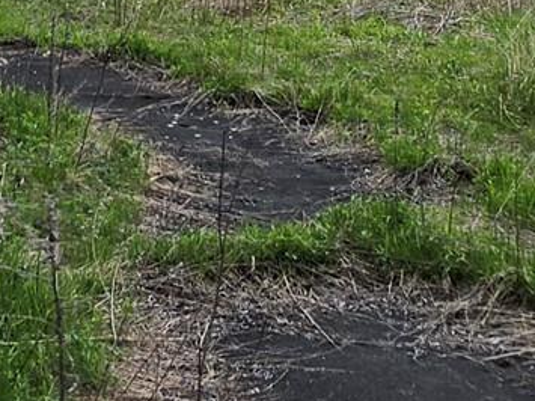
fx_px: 1159
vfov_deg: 17.8
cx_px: 84
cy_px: -184
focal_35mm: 75
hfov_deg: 25.4
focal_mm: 2.2
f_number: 1.9
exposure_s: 1/2537
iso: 32
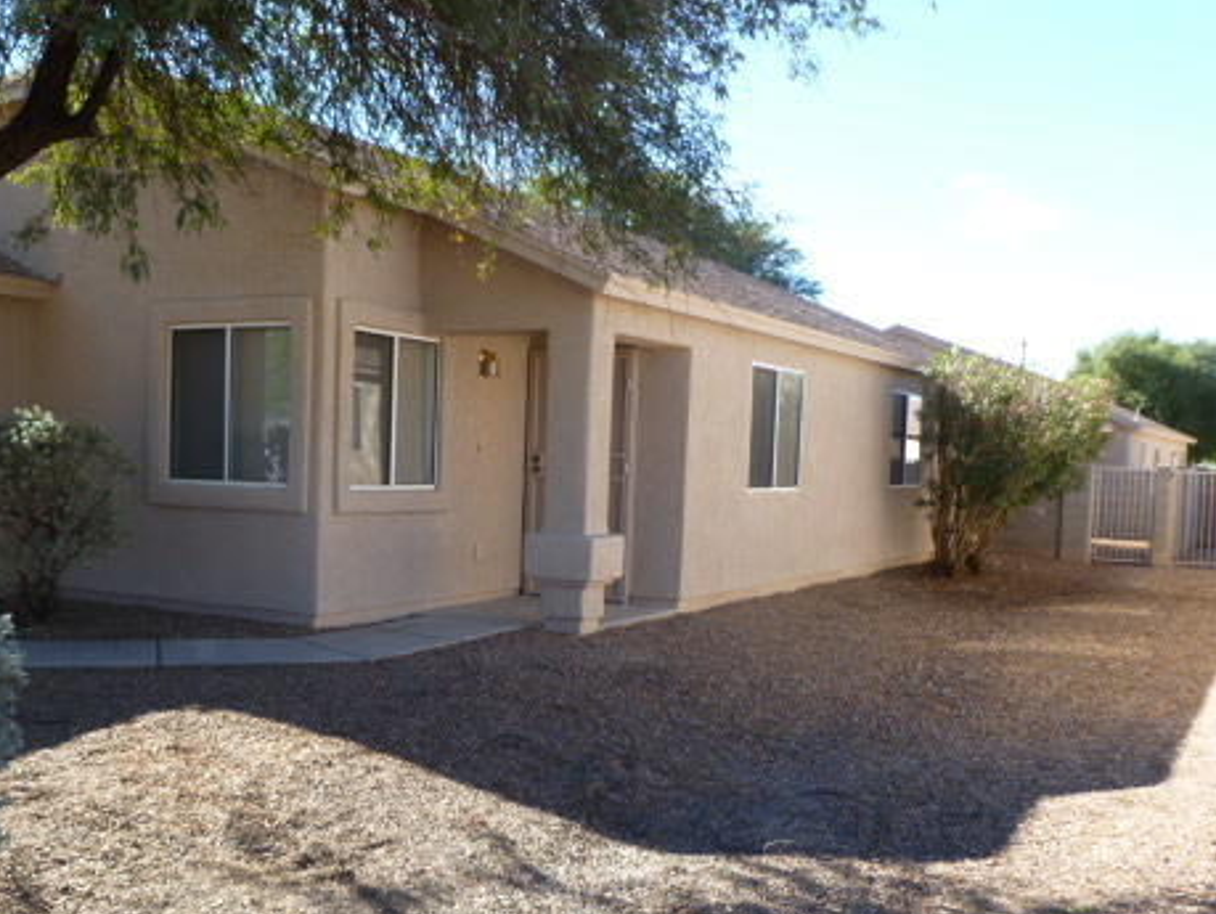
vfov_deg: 36.7
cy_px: 570
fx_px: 1371
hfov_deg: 47.4
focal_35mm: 39
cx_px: 456
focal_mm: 5
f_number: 3.3
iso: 80
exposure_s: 1/200
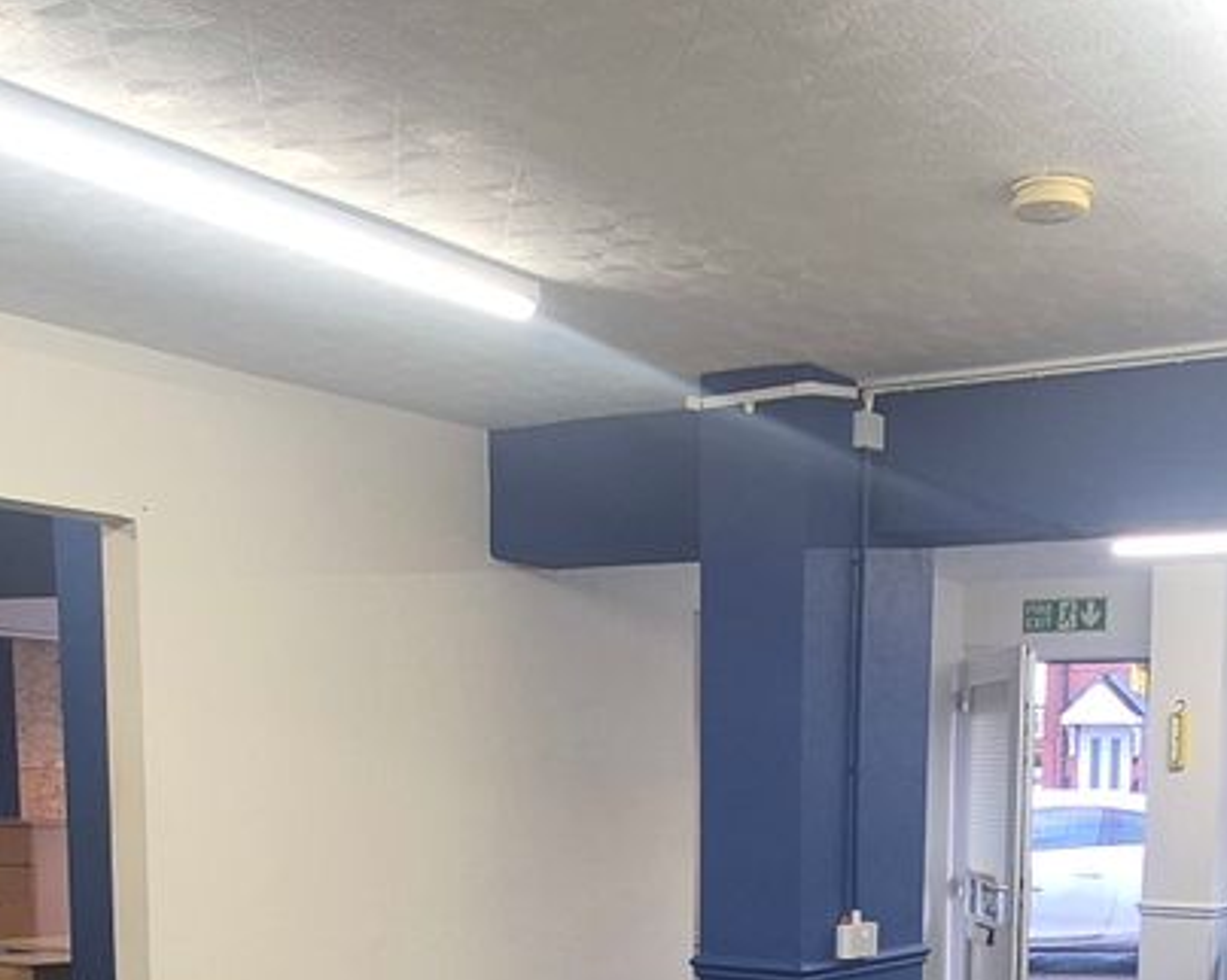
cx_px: 810
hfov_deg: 50.7
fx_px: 1270
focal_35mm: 35
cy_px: 1006
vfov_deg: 37.2
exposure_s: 1/50
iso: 125
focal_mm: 1.74
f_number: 2.2
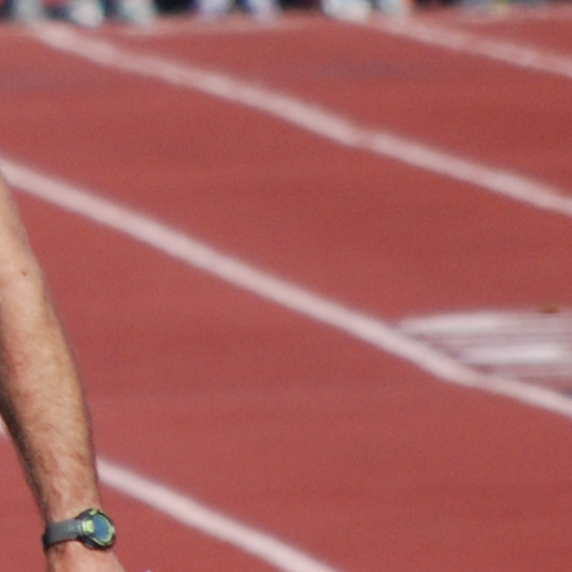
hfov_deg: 0.9
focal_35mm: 1905
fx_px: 35614
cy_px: 42
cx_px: -540
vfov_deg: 0.9
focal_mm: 200
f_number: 5.6
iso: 400
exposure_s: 1/1600
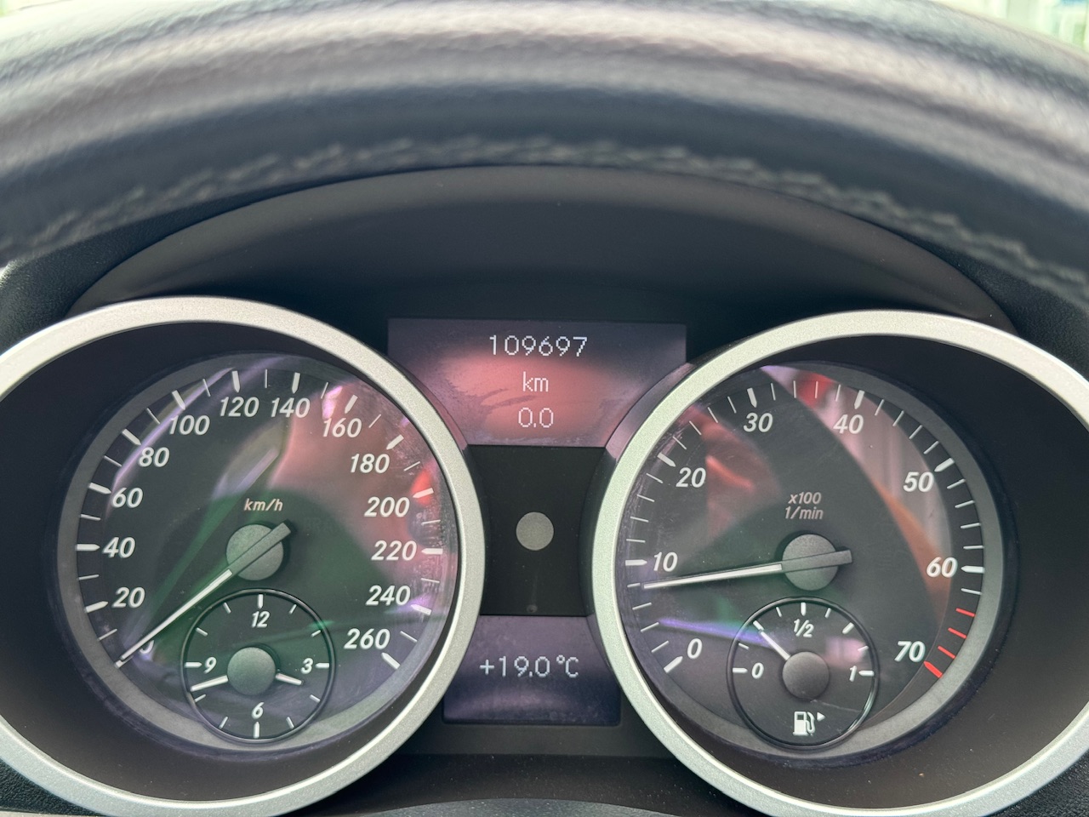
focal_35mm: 48
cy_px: 408
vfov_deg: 30.3
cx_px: 544
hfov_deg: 39.7
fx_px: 1510
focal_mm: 6.76
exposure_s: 1/121
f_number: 1.78
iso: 80
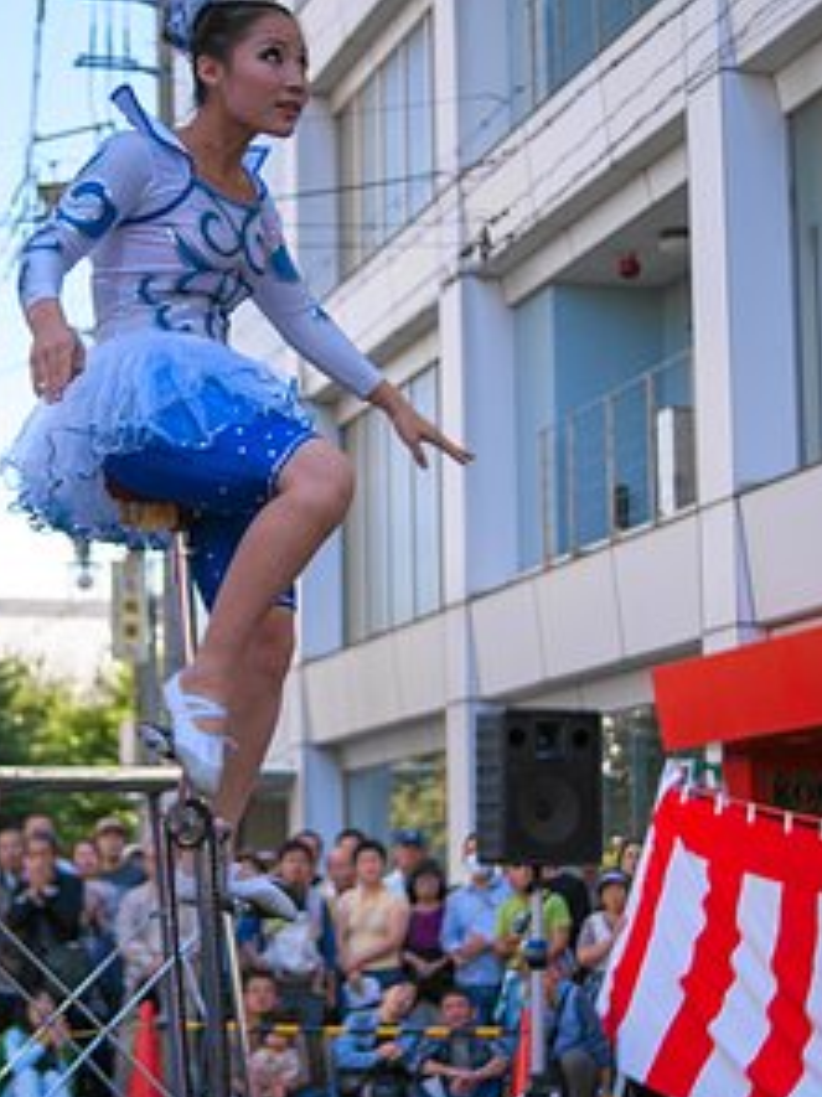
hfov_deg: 19.6
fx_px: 2376
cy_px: 643
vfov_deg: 26.0
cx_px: 277
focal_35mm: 75
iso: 100
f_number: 2.8
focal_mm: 30
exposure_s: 1/500
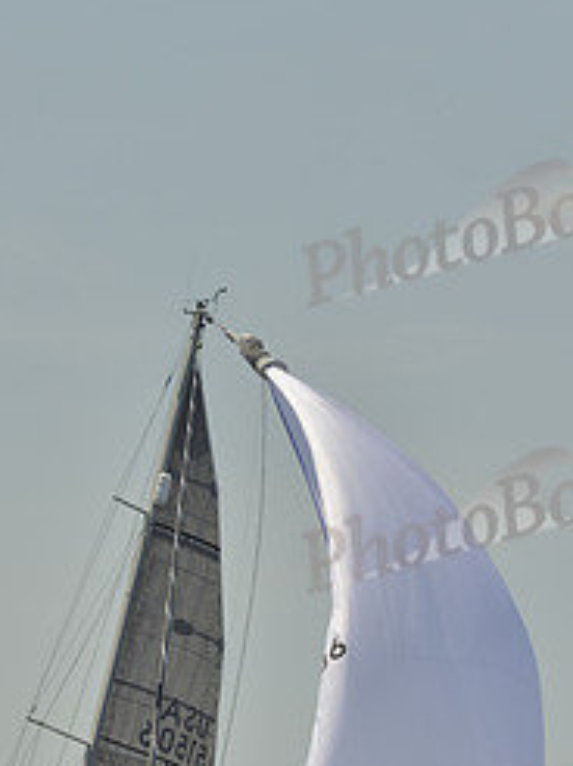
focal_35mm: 227
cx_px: 142
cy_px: 719
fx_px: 5019
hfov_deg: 6.5
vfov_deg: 8.7
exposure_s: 1/1250
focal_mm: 100
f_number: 8
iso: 200
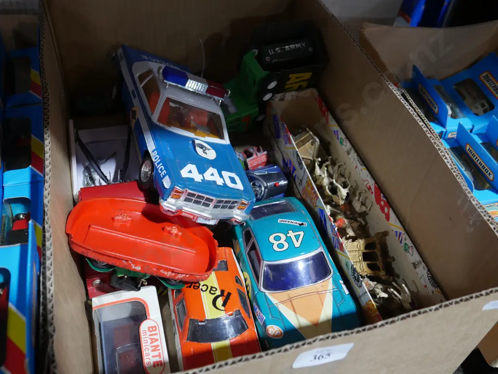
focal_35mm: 36
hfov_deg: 51.3
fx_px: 518
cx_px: 249
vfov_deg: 39.7
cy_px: 187
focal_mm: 18
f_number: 4
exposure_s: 1/60
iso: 640
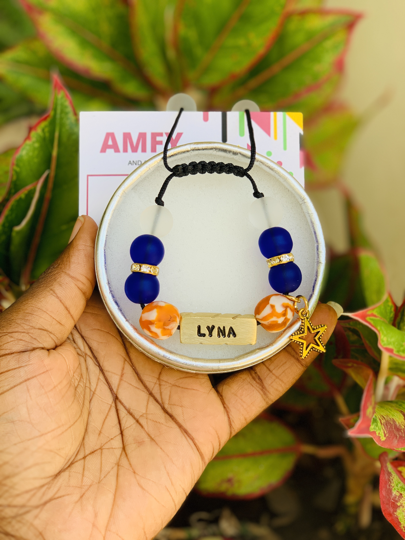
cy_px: 270
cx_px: 202
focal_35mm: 52
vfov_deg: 36.8
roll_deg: -1.8
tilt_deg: -31.7
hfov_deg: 28.0
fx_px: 811
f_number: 2.4
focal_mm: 6
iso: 16
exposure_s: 1/122
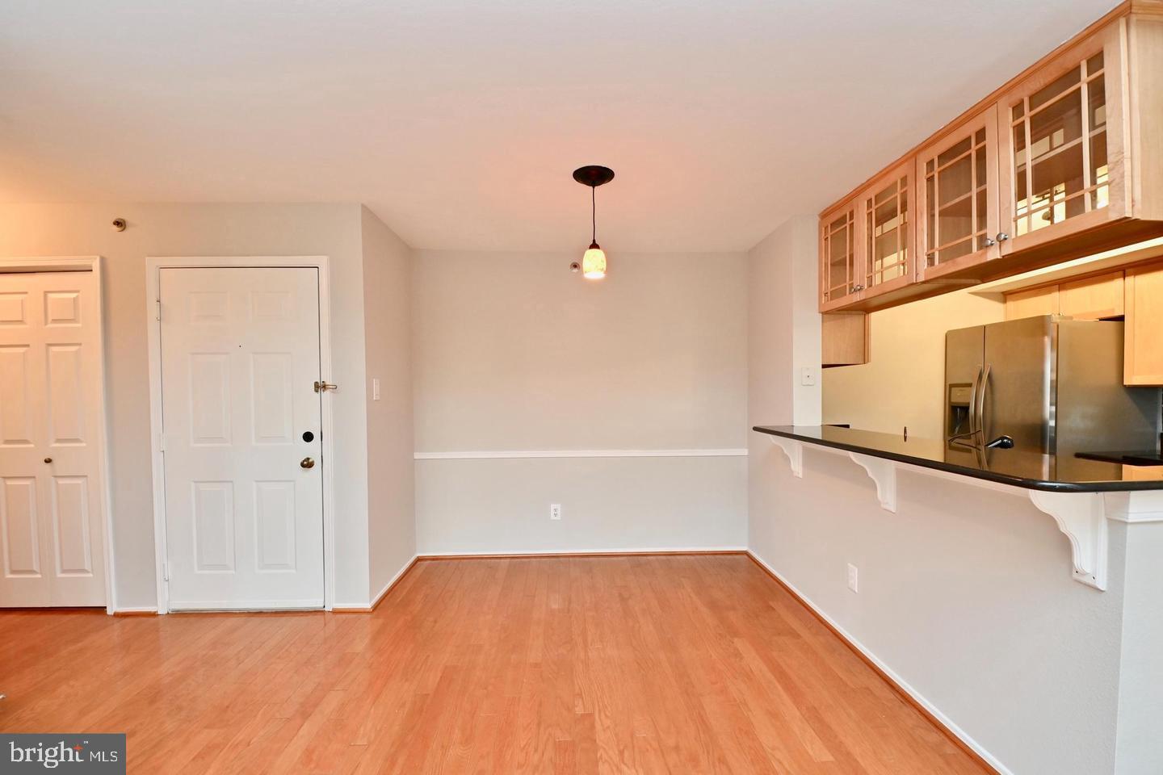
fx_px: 485
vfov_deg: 77.3
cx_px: 582
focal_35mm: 15
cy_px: 388
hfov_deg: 100.4
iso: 320
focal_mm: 10
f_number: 7.1
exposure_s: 1/15
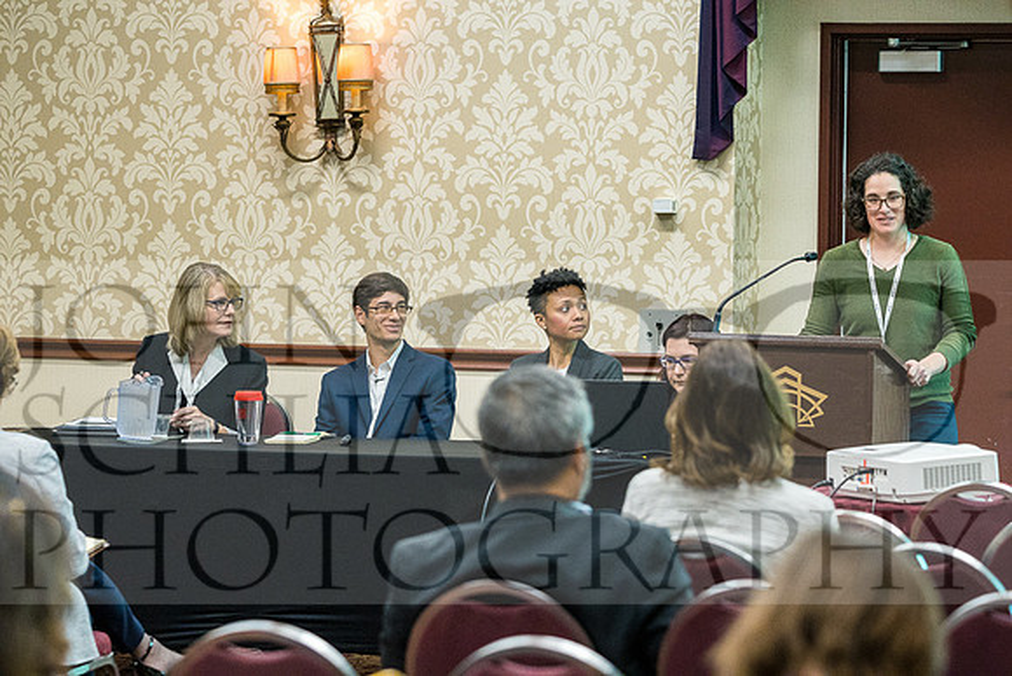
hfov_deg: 13.6
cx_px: 506
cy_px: 338
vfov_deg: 9.1
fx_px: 4246
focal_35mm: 151
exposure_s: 1/125
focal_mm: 101
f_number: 3.5
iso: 3200
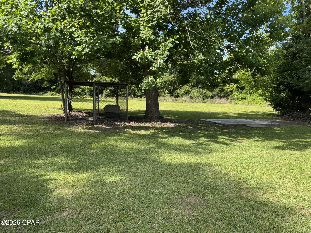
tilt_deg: -5.4
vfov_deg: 56.8
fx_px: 216
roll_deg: -1.3
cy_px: 116
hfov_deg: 71.6
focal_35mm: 24
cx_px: 156
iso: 80
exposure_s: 1/1026
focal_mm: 6.76
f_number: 1.78
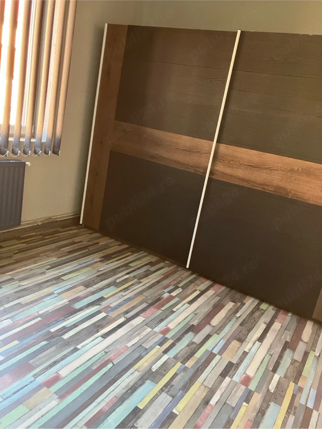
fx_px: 347
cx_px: 161
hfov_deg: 49.7
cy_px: 214
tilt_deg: -14.7
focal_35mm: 28
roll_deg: -12.1
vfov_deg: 63.5
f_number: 1.8
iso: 400
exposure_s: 1/40
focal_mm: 3.99
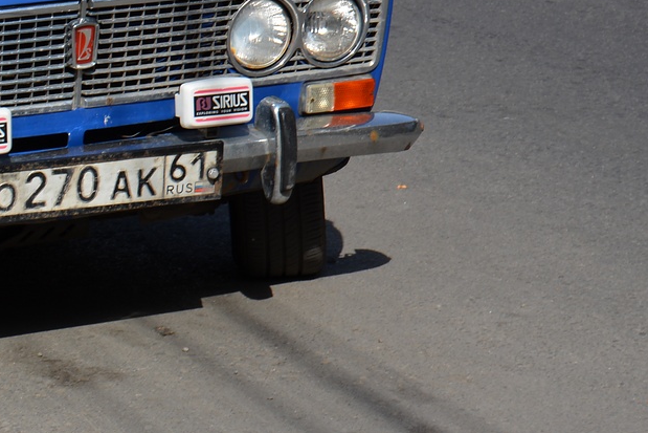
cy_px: -85
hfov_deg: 10.7
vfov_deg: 7.2
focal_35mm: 189
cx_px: -106
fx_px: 3403
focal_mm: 52
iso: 100
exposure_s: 1/250
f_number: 8
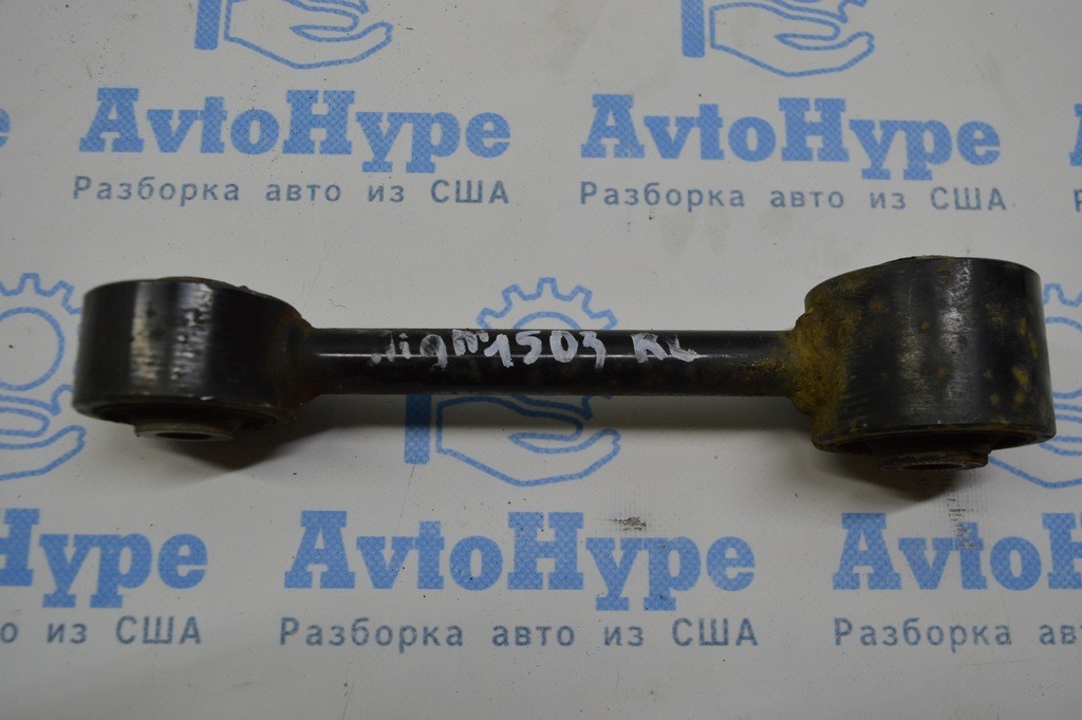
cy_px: 360
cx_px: 541
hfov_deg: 57.3
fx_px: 991
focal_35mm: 33
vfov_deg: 39.9
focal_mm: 22
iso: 400
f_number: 5
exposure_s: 1/100
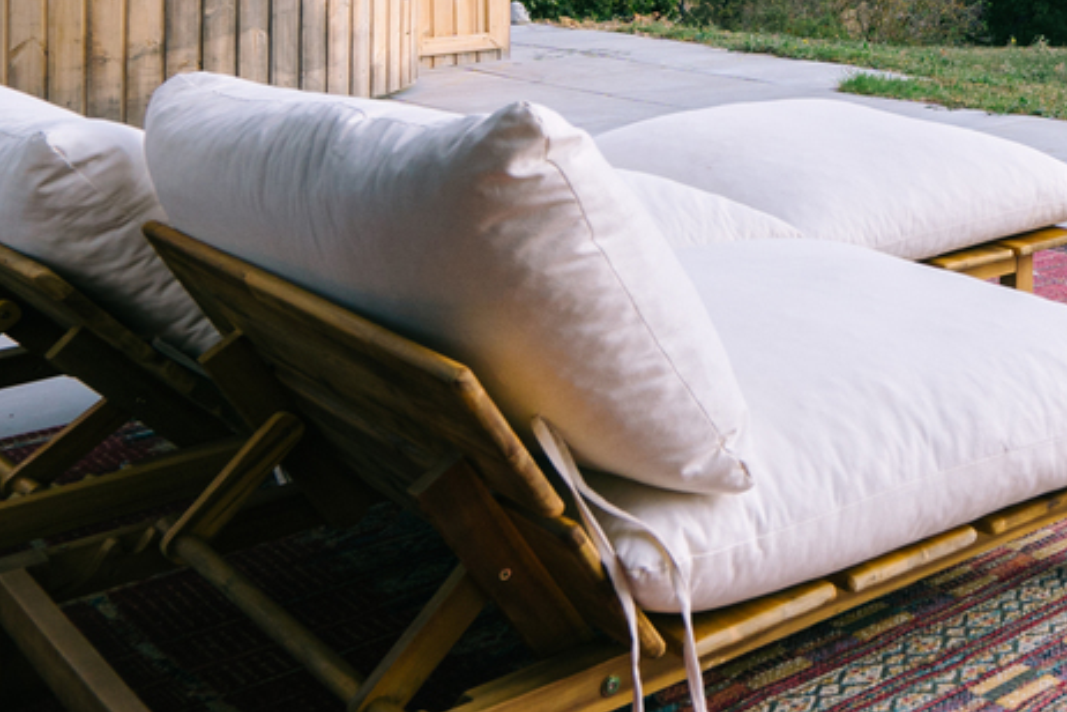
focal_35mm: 52
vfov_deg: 23.3
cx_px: 1263
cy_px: -194
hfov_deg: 32.1
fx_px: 1541
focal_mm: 16
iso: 100
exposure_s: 1/125
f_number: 6.3
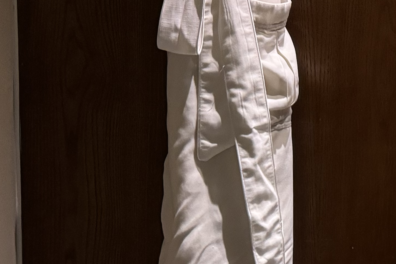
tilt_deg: -2.7
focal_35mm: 99
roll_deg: -0.7
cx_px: 625
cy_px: -13
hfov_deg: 18.0
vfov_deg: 13.6
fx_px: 1089
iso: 640
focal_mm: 6.76
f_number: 1.78
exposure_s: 1/50
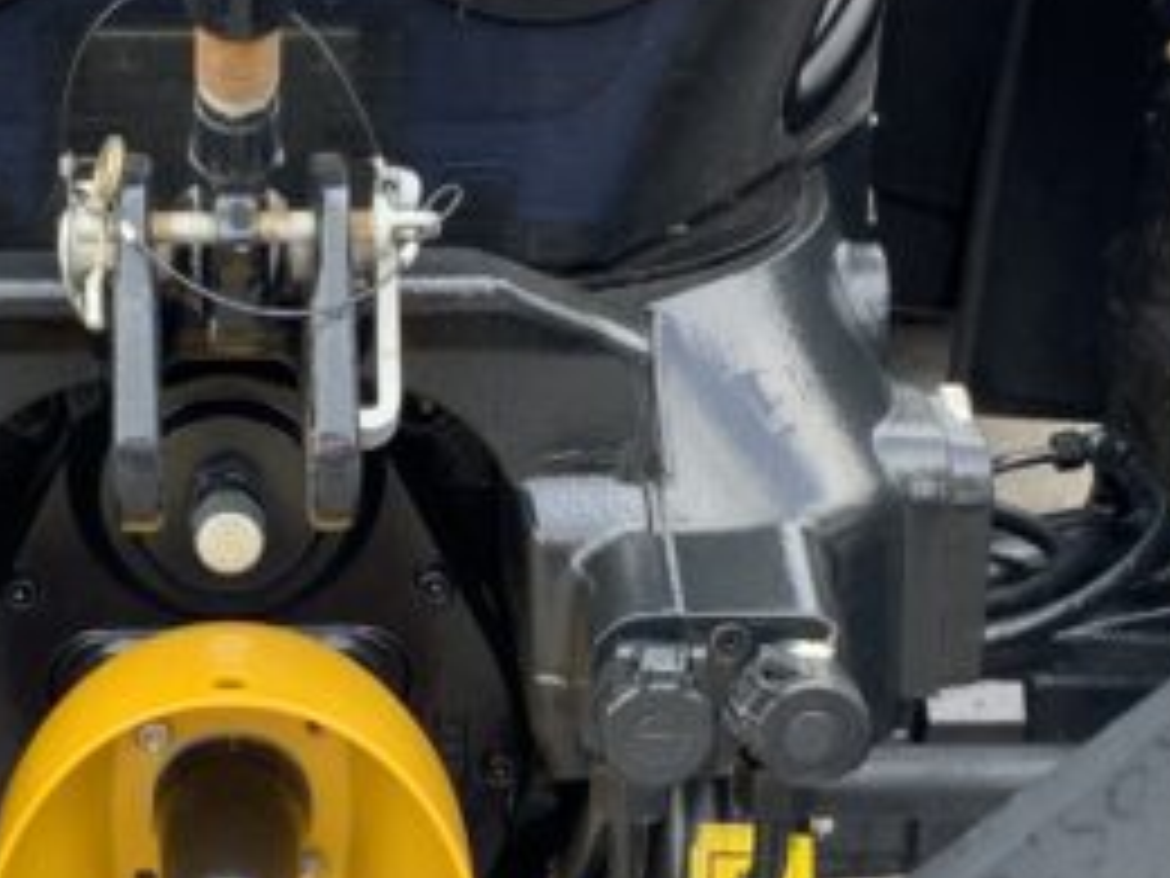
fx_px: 3853
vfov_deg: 13.0
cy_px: 581
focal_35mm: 114
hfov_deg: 17.2
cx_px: 374
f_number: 1.8
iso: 20
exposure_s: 1/122
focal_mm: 3
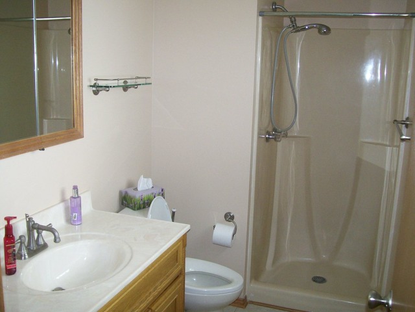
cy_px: 156
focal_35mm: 36
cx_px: 208
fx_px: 432
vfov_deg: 39.7
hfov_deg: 51.4
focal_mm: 6
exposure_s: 1/64
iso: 140
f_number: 2.7
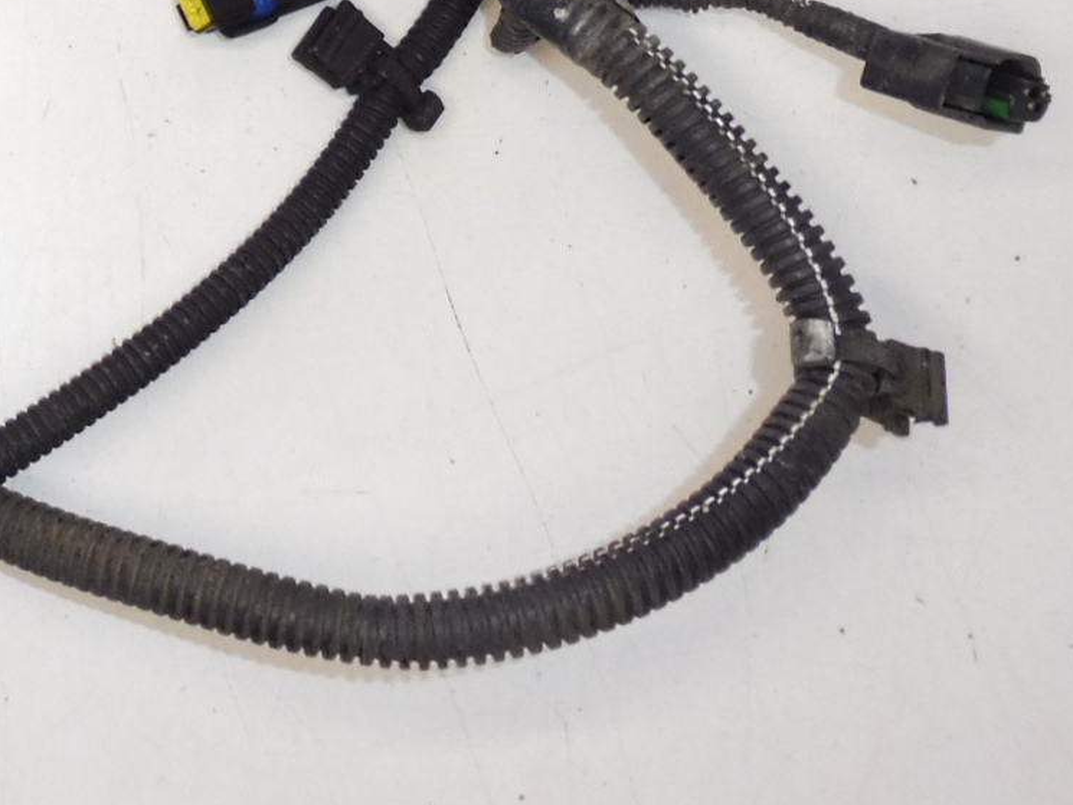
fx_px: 2046
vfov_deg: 21.3
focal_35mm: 66
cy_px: -45
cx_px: -212
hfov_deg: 26.2
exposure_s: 1/100
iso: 200
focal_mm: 4.3
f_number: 3.5
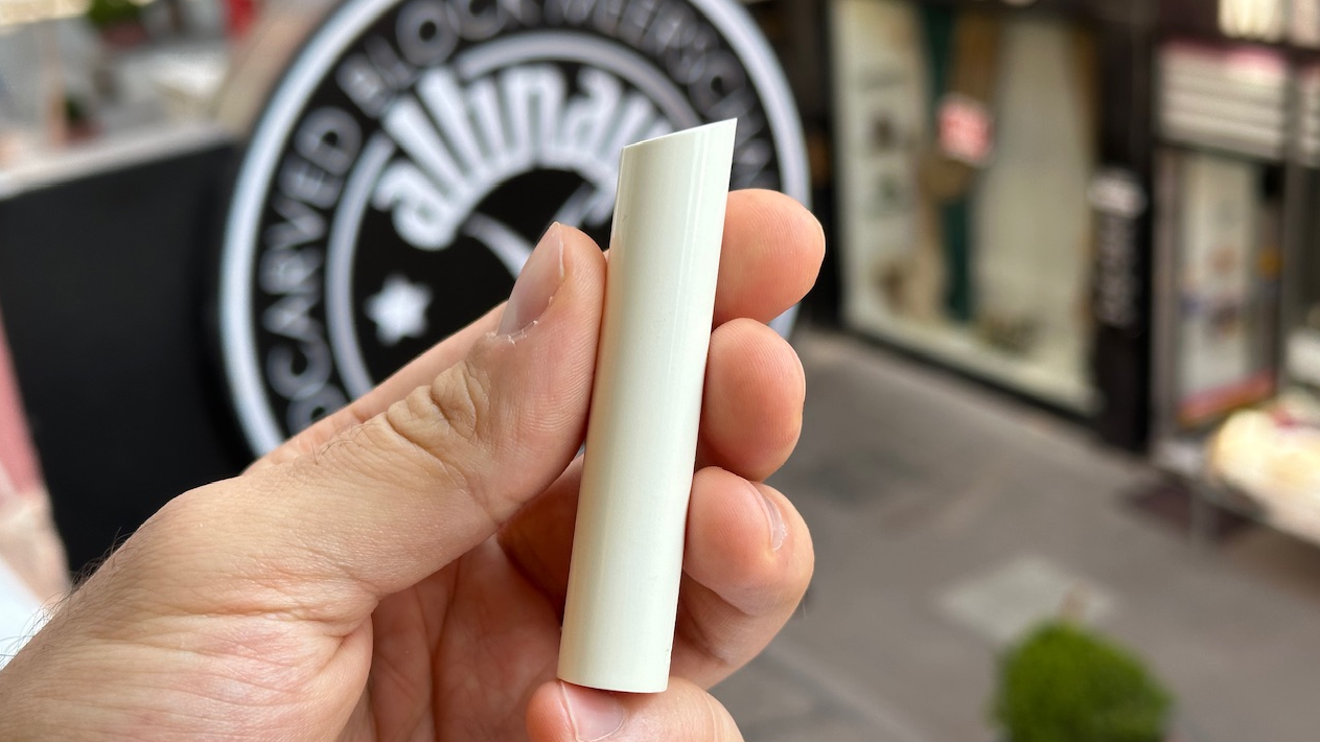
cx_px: 665
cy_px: 394
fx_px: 1855
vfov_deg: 22.6
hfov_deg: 39.2
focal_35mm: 53
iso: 64
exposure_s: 1/460
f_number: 1.78
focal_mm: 6.86
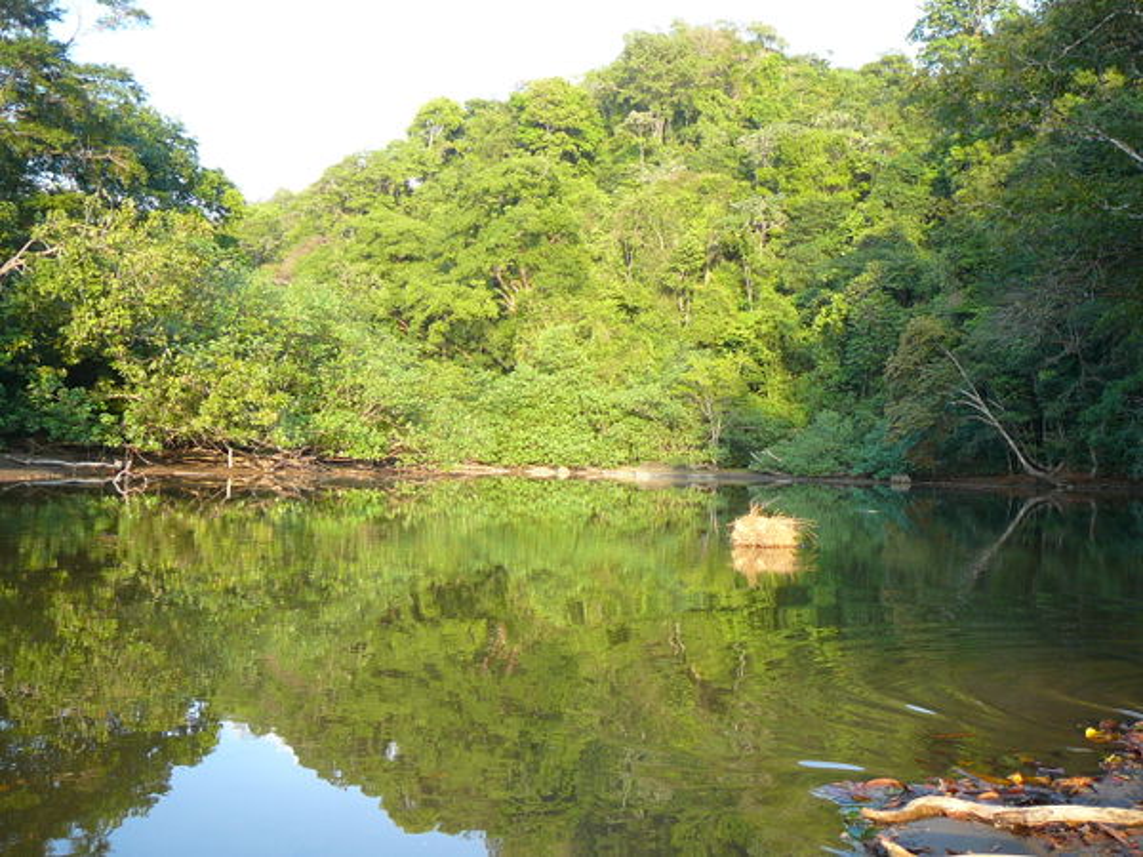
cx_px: 572
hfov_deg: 52.6
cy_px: 428
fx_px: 1156
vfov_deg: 40.7
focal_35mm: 35
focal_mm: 5.2
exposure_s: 1/125
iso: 80
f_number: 2.8
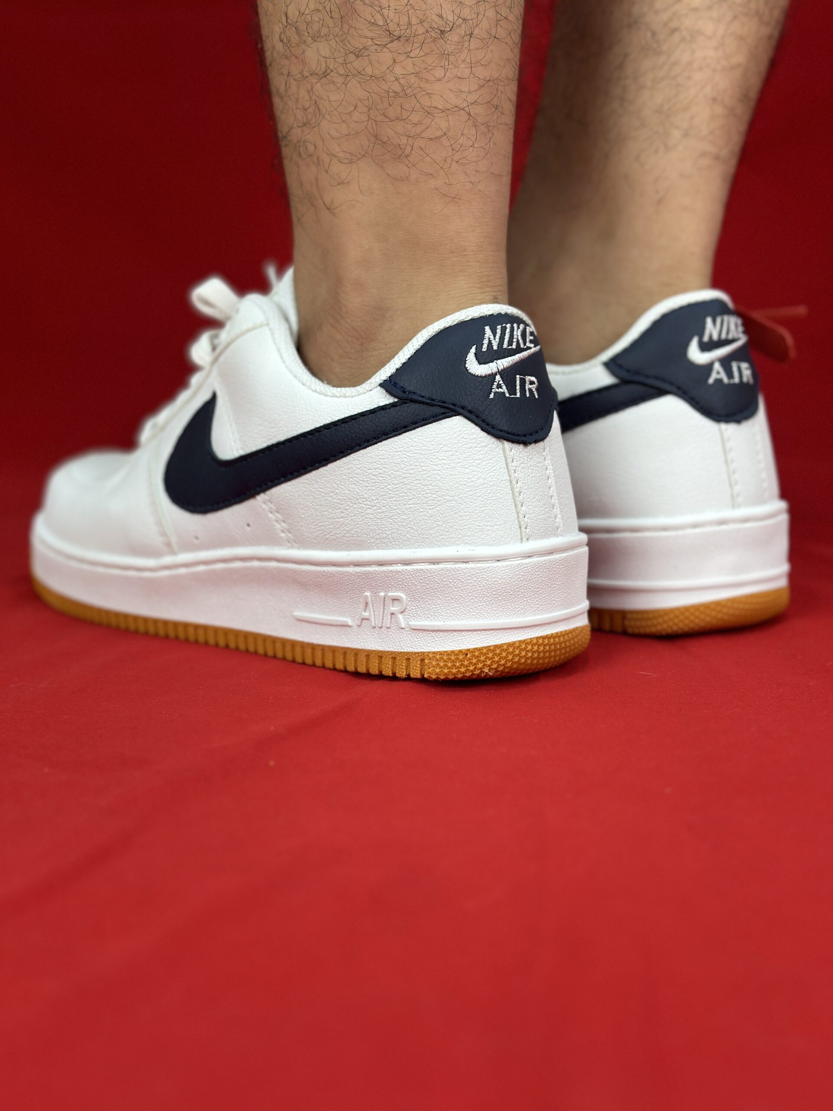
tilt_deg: -10.2
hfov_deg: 30.3
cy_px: 556
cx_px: 416
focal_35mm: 48
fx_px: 1540
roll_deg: +1.1
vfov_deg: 39.7
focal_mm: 6.86
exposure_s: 1/120
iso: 80
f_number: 1.78
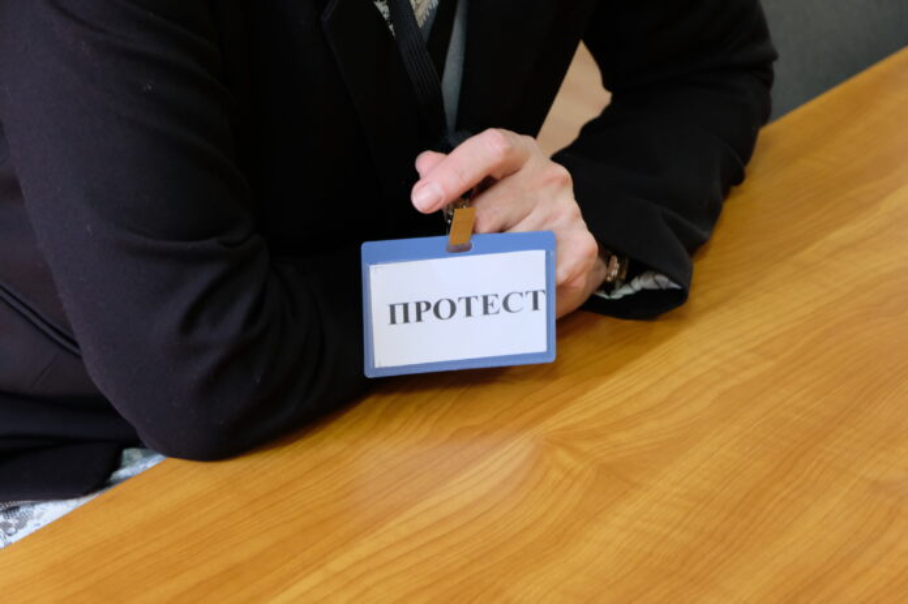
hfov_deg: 27.0
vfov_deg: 18.2
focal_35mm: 75
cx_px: 454
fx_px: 1890
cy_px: 302
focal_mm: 50
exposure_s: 1/38
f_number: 5.6
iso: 3200
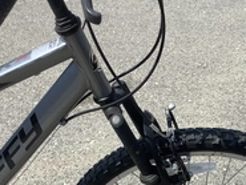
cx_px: 174
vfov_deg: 21.1
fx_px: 476
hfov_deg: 28.7
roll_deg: -1.1
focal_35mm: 67
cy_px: 189
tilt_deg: -42.9
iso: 25
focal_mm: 3.3
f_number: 2.4
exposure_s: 1/1087
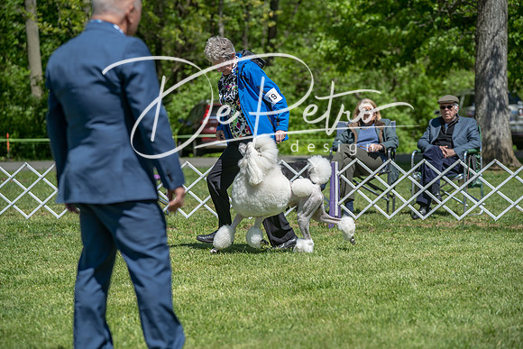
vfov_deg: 10.2
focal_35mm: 135
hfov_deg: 15.2
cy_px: 174
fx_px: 1962
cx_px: 262
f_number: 5
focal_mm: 135
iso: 200
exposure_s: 1/1000
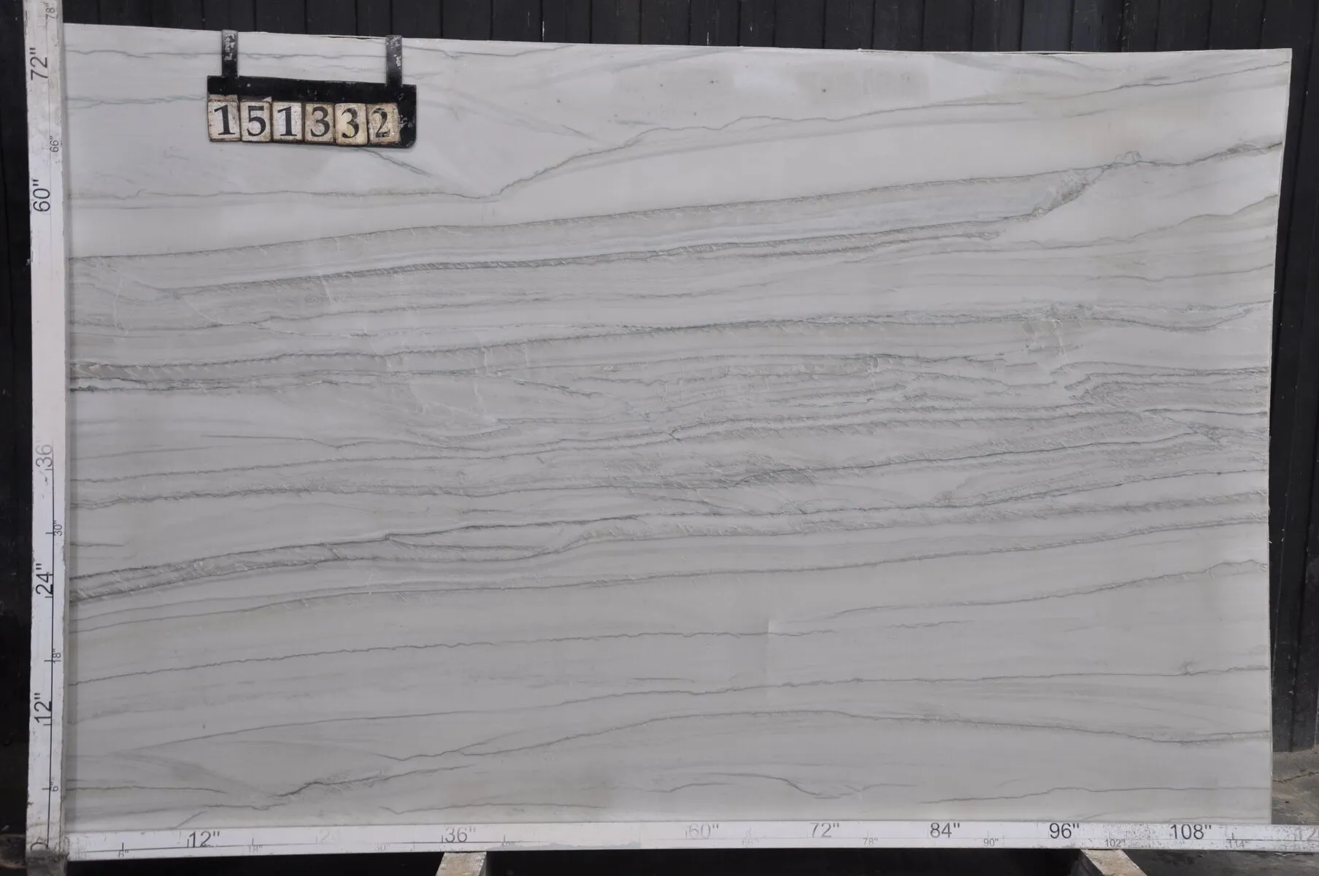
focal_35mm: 52
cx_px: 660
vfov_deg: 25.7
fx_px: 1921
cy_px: 438
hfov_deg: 37.9
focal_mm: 35
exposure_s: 1/8
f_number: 7.1
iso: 250
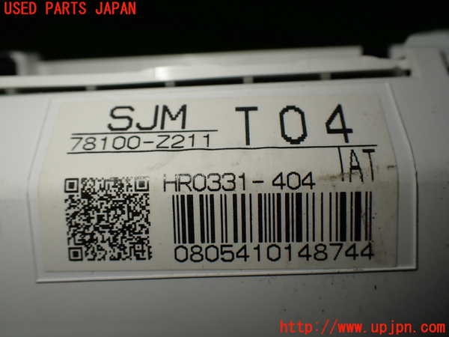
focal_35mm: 32
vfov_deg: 44.2
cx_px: 224
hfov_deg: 56.8
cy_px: 168
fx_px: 415
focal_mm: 5.79
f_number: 3.2
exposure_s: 1/160
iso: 100
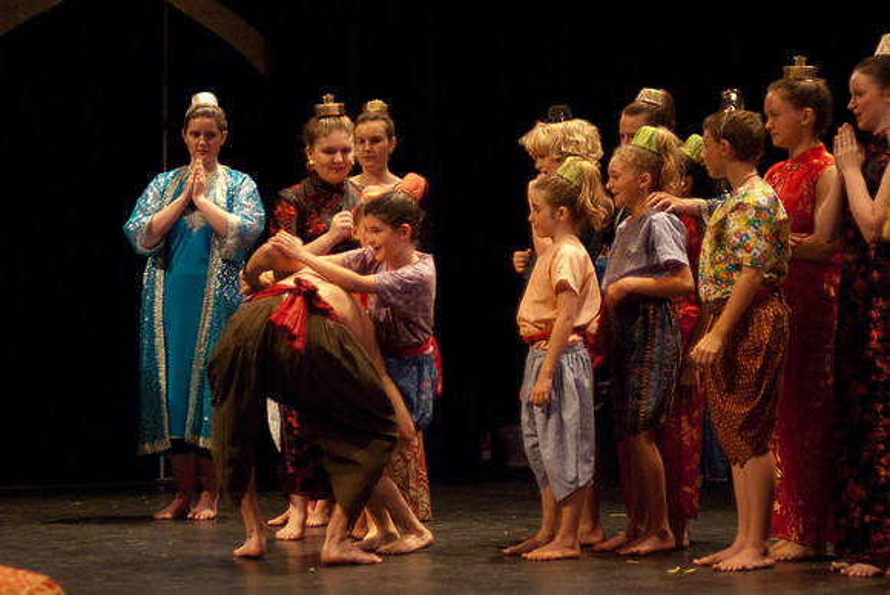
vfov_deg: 13.5
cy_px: 298
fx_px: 2524
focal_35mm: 102
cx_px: 445
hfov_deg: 20.0
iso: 1000
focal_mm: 68
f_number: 2.8
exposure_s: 1/160
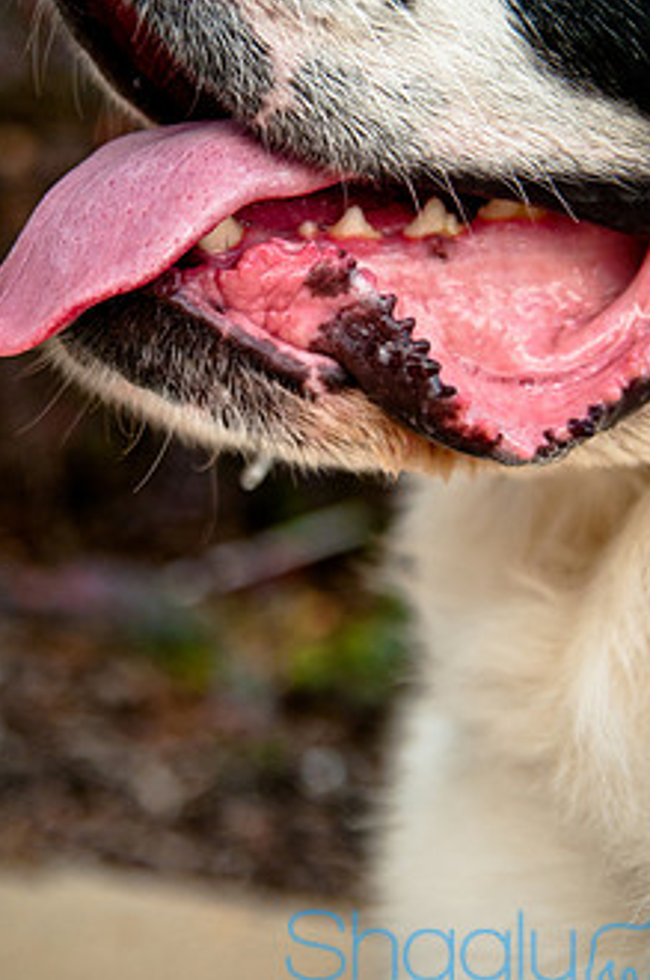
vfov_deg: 23.7
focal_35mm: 86
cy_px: 428
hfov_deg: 15.8
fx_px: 2336
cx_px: 310
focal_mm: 42
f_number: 3.2
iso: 400
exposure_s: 1/1000
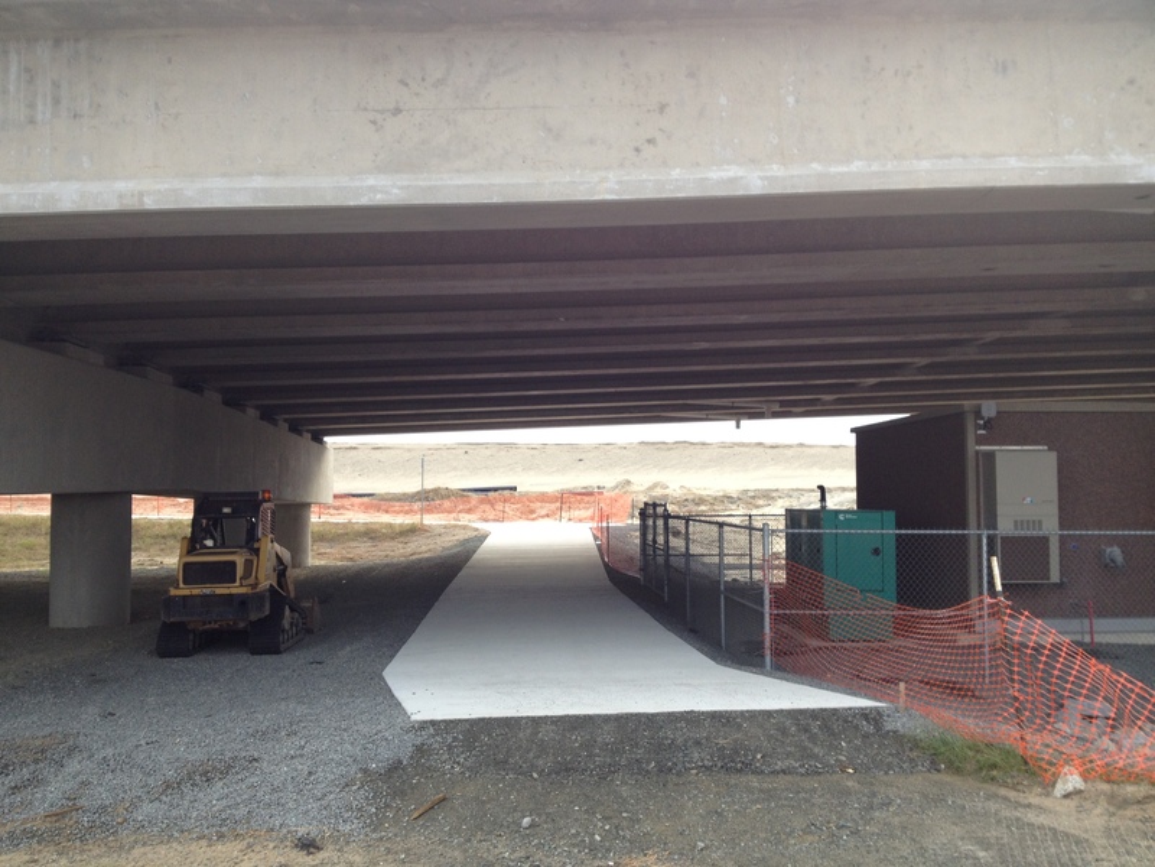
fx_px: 1168
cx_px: 578
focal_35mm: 35
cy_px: 434
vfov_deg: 40.7
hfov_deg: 52.6
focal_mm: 4.28
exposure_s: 1/363
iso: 50
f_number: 2.4
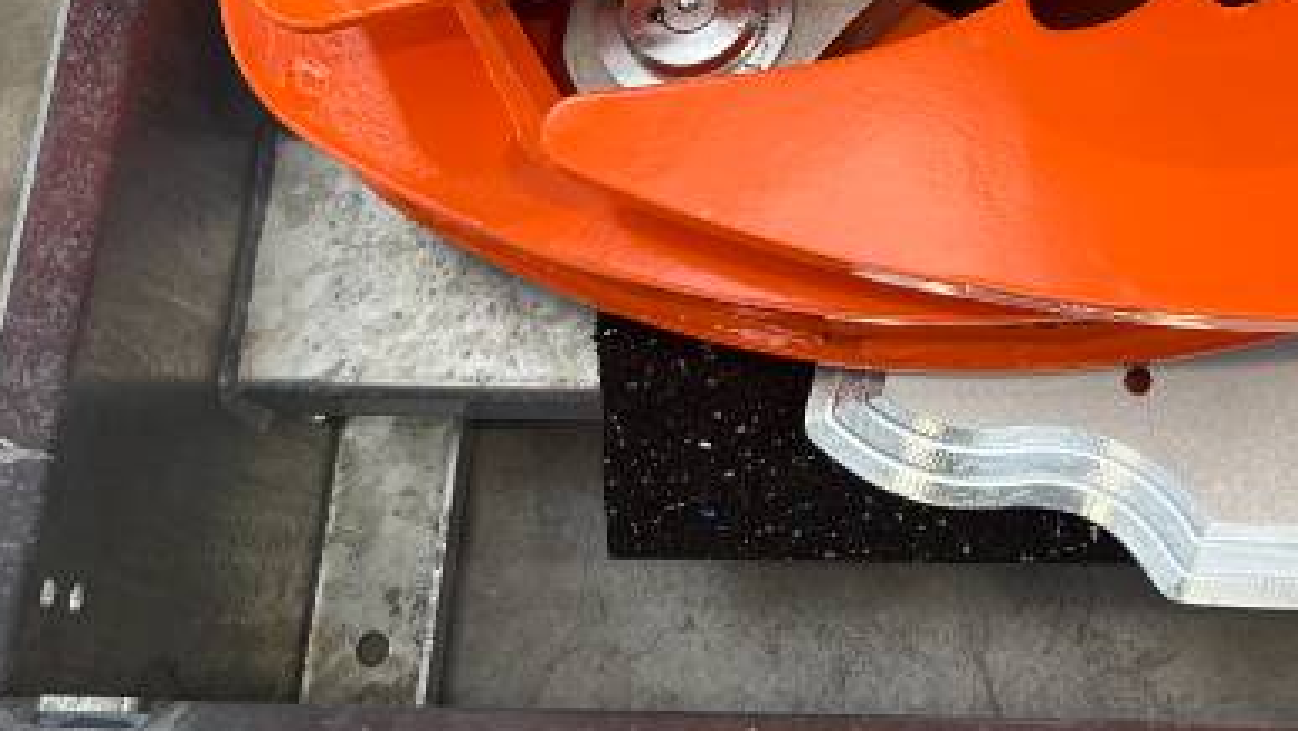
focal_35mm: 75
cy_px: -369
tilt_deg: -65.5
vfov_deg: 14.9
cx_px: 1221
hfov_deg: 27.0
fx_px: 2582
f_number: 1.5
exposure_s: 1/216
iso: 40
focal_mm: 5.7
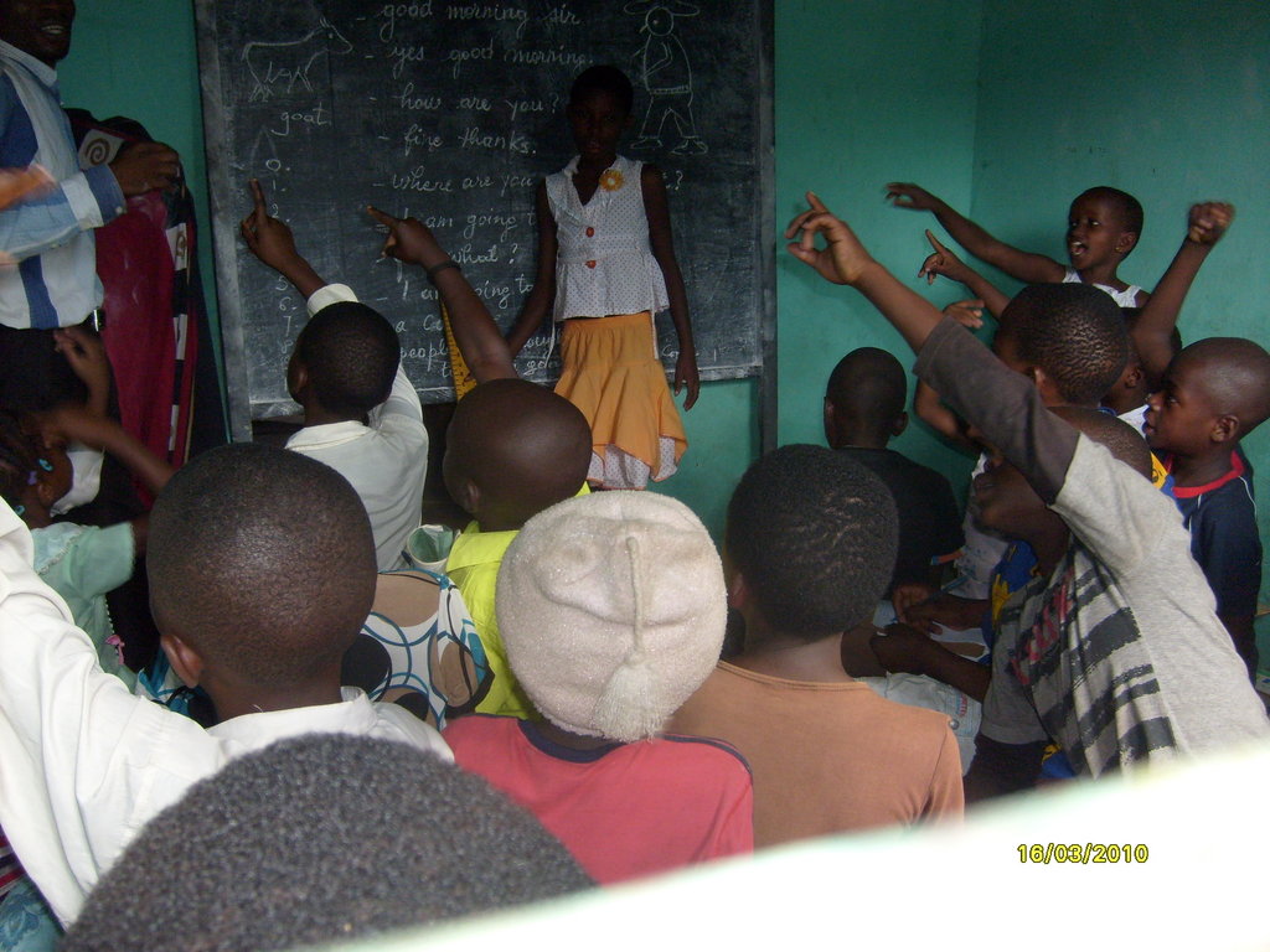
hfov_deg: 52.6
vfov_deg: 40.7
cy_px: 476
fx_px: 1284
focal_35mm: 35
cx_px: 635
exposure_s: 1/45
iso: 100
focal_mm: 5.8
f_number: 2.8
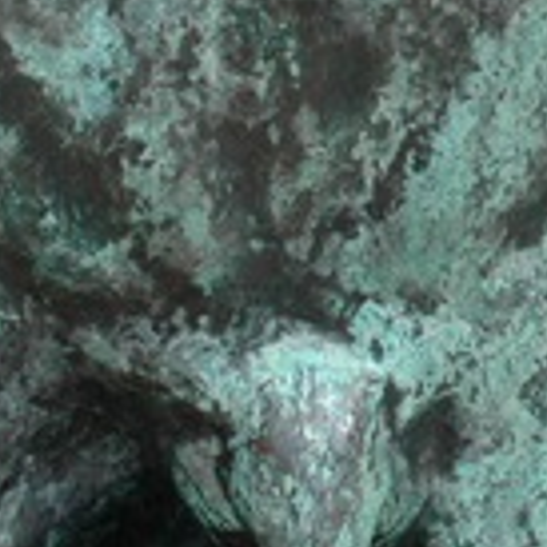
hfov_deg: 10.5
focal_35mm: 167
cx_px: 220
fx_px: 2986
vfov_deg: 9.8
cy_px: -541
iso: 400
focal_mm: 18
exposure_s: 1/320
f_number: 10
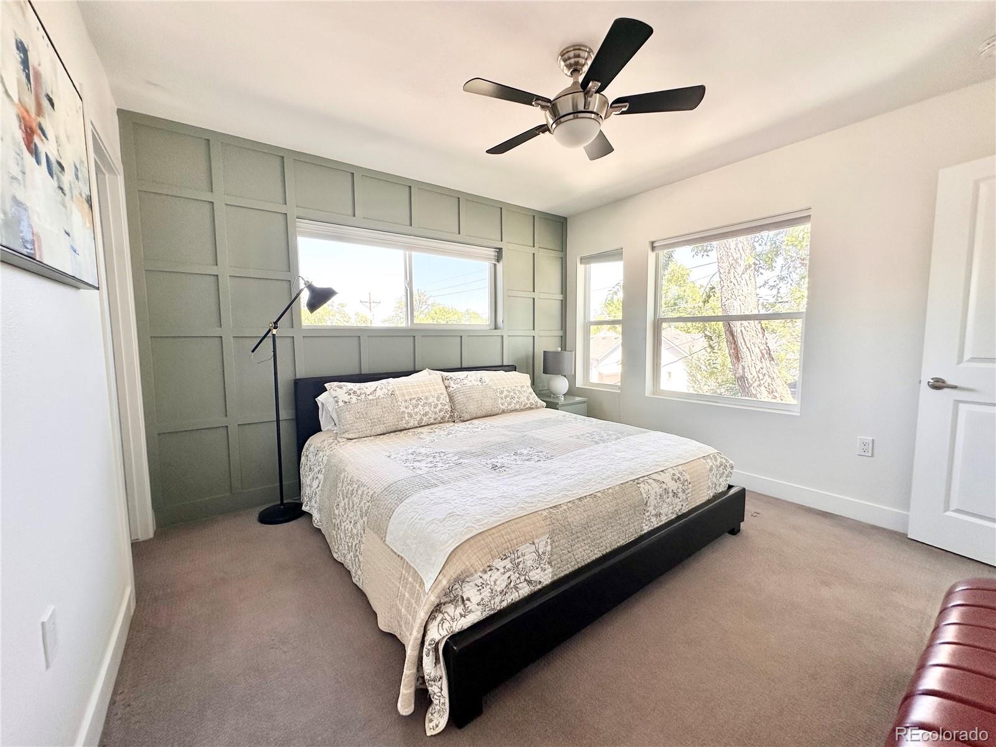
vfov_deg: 85.7
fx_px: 403
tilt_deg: -4.2
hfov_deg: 102.1
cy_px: 374
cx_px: 498
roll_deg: -0.1
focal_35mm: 14
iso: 40
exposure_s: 1/100
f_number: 2.2
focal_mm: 2.22
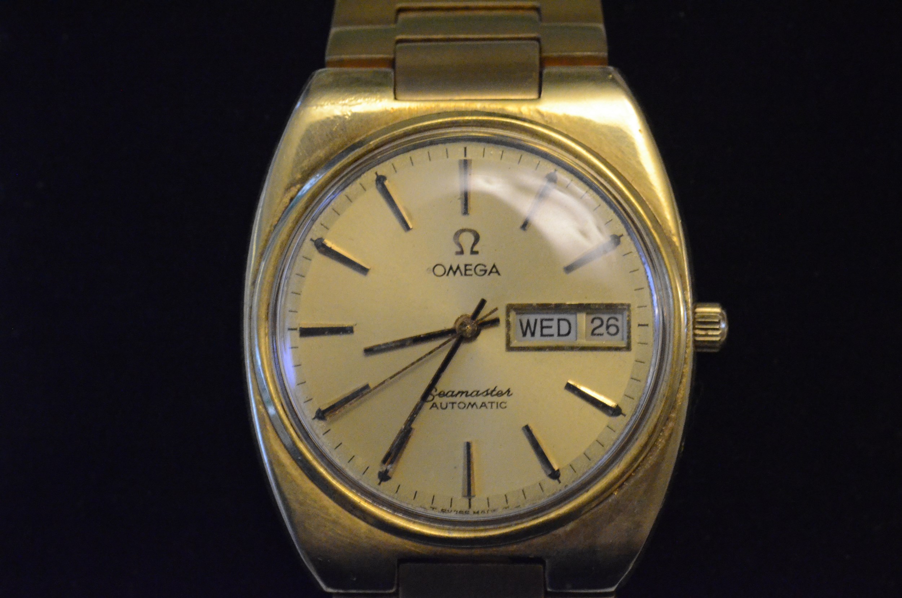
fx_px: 3226
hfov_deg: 15.9
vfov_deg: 10.6
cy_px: 299
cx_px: 451
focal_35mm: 129
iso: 6400
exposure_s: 1/40
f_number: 8
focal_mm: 86
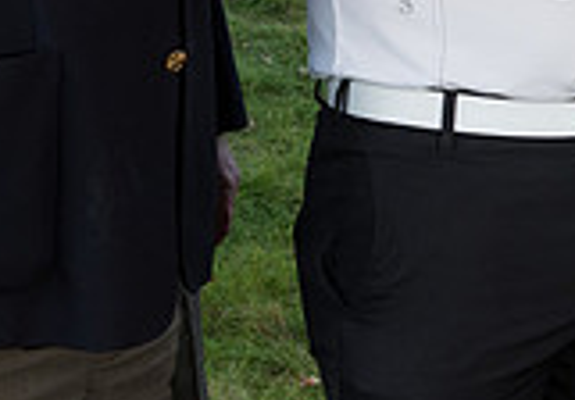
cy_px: -297
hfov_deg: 10.9
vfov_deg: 7.5
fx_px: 2962
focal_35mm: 183
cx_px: 689
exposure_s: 1/125
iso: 400
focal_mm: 48
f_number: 5.6
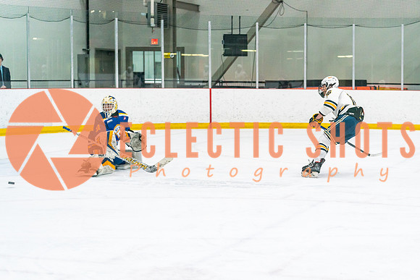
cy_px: 140
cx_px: 254
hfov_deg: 23.9
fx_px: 989
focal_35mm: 85
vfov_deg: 16.1
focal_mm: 70
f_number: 2.8
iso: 3200
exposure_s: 1/1250
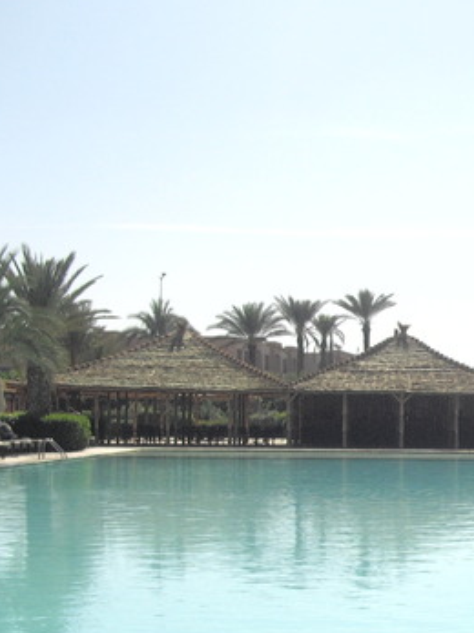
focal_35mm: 83
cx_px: 603
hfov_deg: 16.8
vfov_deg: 23.4
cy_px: 452
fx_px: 1516
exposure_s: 1/400
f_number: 7.8
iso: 100
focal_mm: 6.3
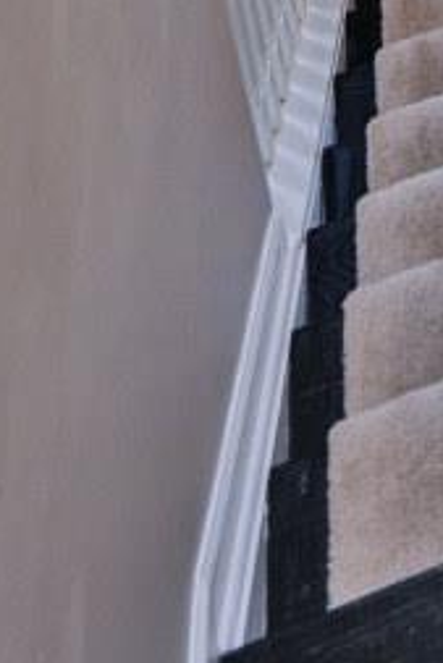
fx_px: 1695
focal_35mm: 92
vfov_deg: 11.9
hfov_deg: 12.3
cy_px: -1266
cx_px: 1004
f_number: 4
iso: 200
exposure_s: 1/60
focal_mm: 15.5
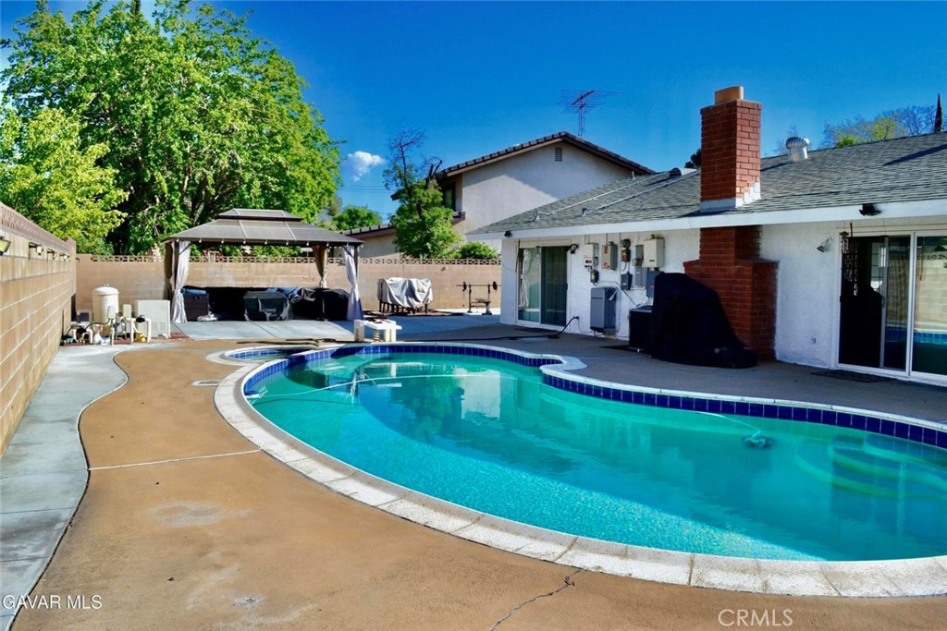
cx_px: 474
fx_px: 710
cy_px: 316
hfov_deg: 67.4
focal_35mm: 27
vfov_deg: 47.9
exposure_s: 1/400
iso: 400
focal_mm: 18
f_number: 11
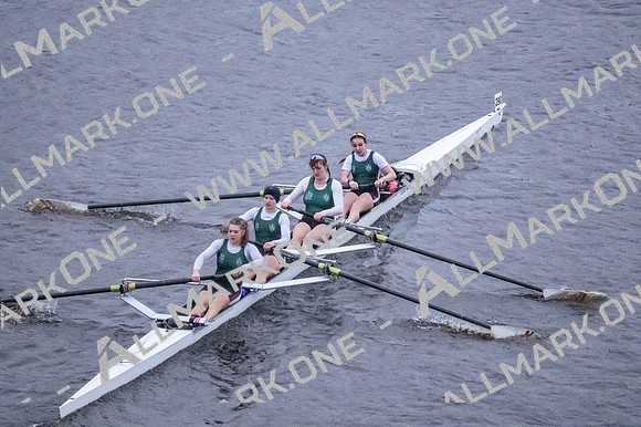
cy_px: 214
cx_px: 320
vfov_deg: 4.6
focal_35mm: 300
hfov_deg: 6.9
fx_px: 5338
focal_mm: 200
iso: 9000
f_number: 2.8
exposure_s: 1/1600
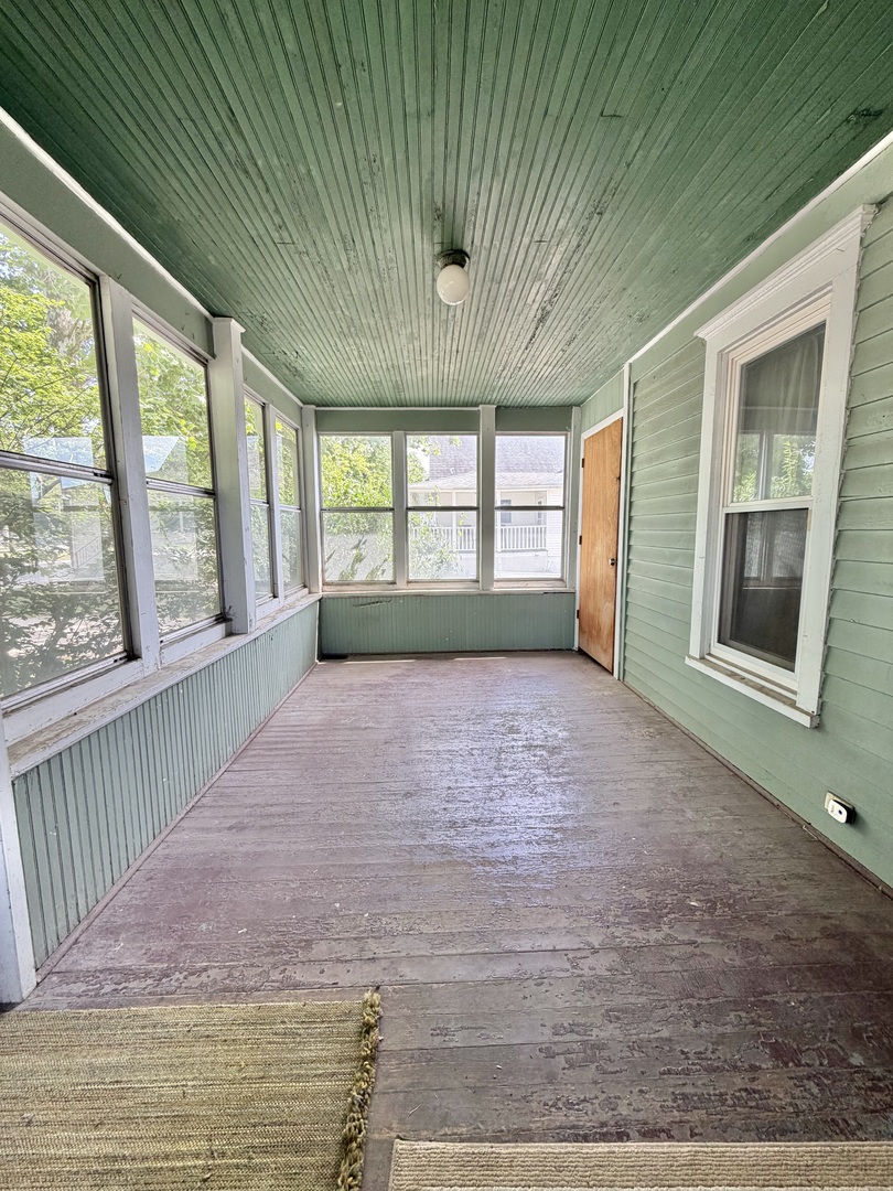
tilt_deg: -8.1
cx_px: 446
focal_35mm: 14
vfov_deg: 102.1
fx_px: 482
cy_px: 596
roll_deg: +0.2
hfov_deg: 85.7
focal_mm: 2.22
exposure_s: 1/121
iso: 100
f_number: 2.2
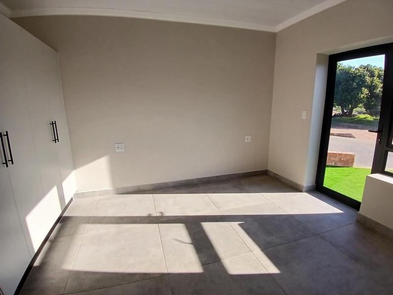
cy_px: 148
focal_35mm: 17
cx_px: 196
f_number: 2.2
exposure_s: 1/380
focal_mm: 1.4
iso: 50
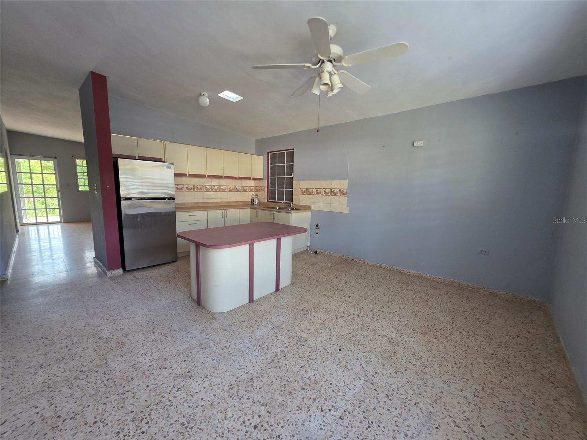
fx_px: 220
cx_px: 294
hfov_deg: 106.2
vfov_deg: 89.9
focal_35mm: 13
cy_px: 220
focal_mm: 2.2
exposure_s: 1/60
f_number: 1.9
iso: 160
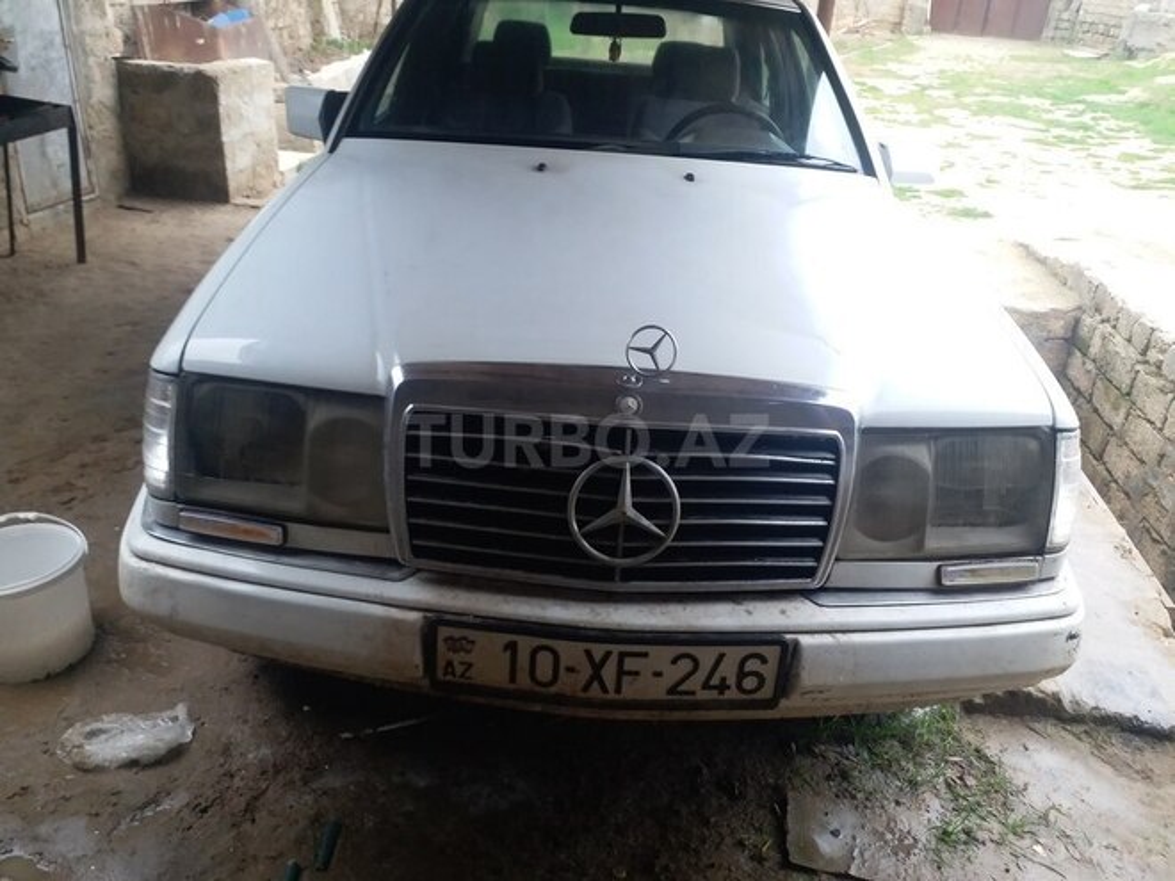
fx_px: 916
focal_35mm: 27
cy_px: 440
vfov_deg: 51.4
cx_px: 588
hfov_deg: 65.3
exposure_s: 1/33
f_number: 1.9
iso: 100
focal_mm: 3.6
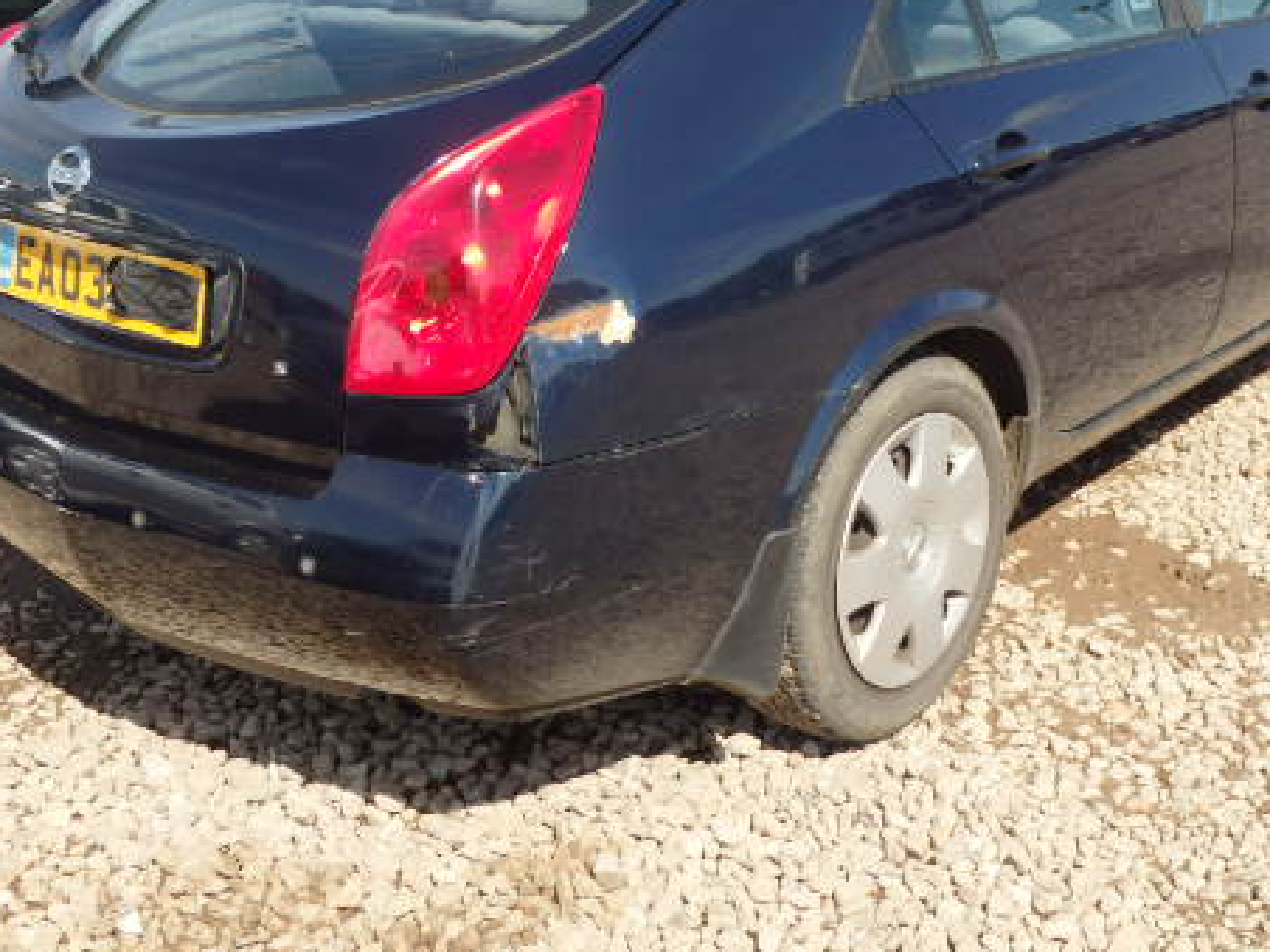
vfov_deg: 28.5
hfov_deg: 37.5
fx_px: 1871
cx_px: 686
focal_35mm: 51
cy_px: 365
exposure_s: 1/500
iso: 125
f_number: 4.5
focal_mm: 6.4
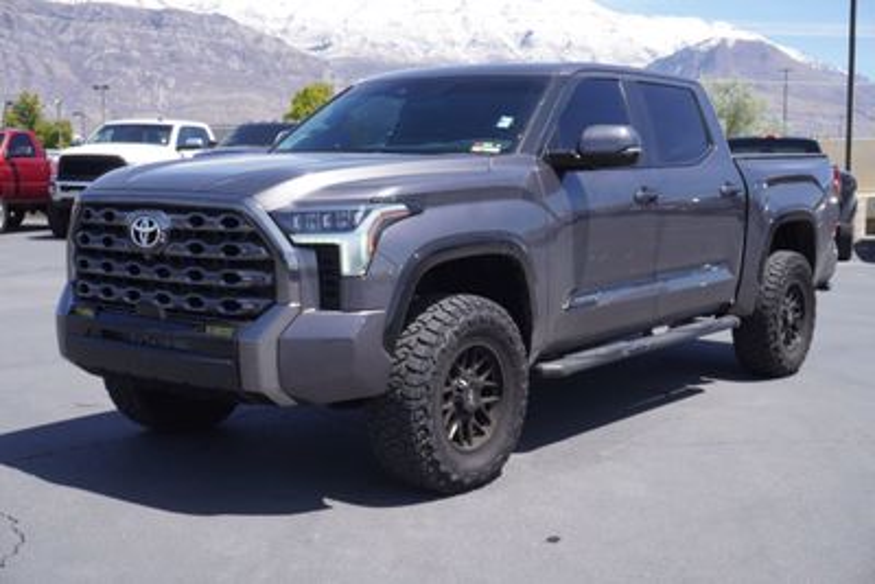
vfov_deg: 29.0
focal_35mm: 46
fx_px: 1131
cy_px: 292
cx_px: 438
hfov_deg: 42.3
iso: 100
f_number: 8
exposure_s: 1/160
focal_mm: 31
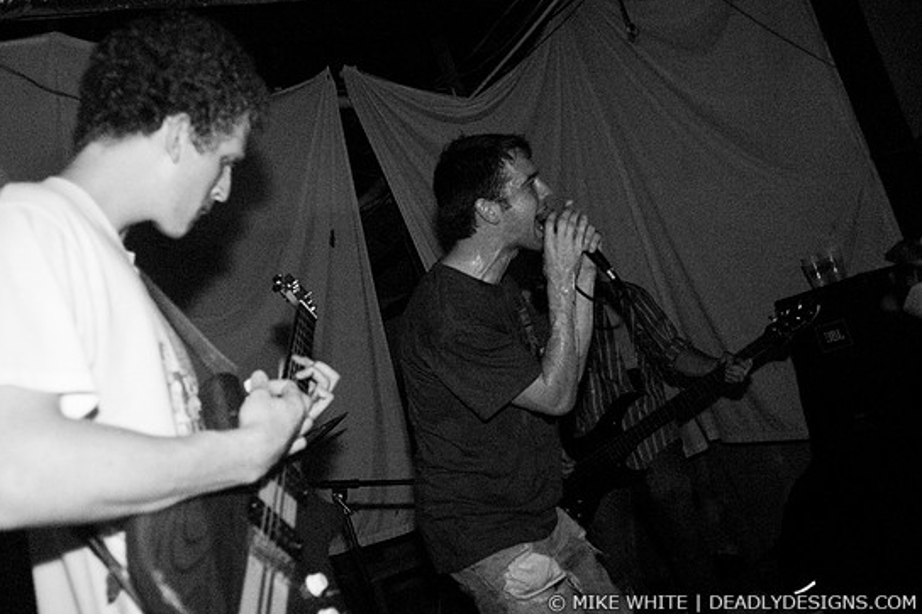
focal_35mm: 32
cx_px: 434
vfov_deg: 41.1
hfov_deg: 58.7
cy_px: 290
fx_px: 819
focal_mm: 20
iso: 1600
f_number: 2.8
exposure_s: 1/30
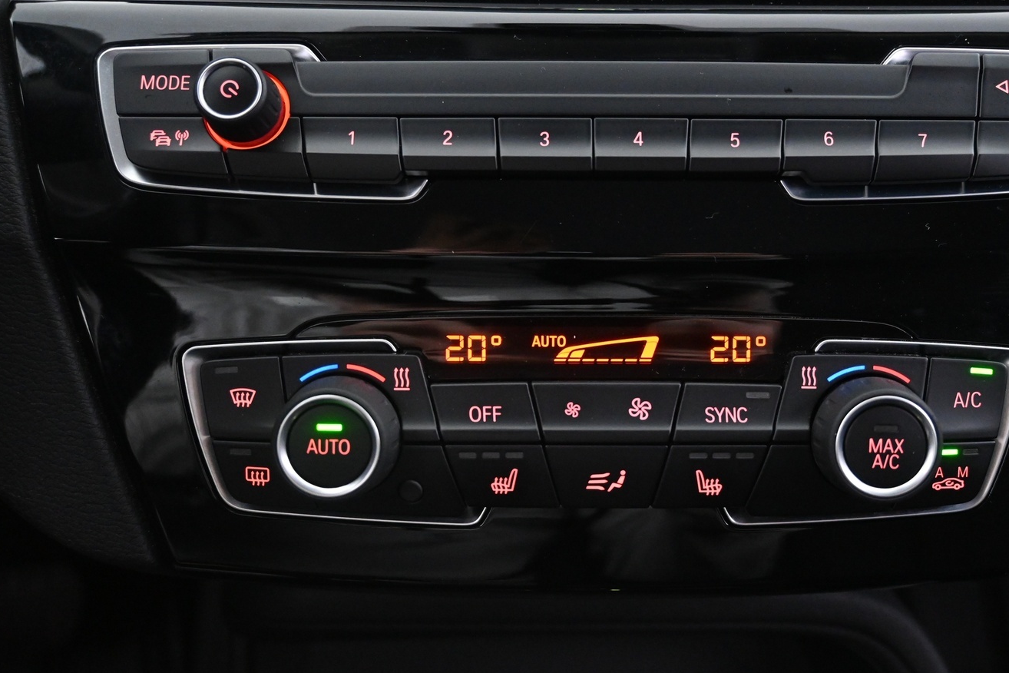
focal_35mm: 37
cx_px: 588
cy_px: 297
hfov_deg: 51.7
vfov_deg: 35.9
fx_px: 1037
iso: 4000
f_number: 3.8
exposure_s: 1/30
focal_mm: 20
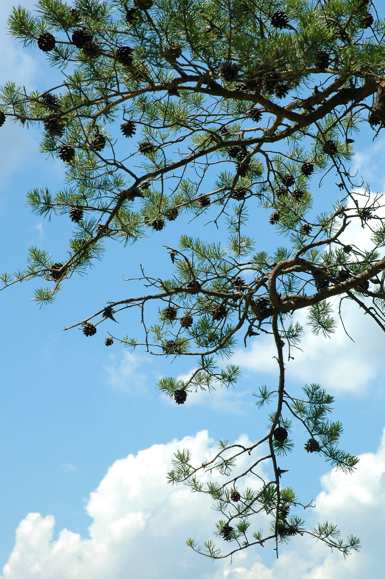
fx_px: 1205
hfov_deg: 18.1
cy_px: 290
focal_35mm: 75
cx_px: 192
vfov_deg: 27.0
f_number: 9
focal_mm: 50
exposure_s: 1/320
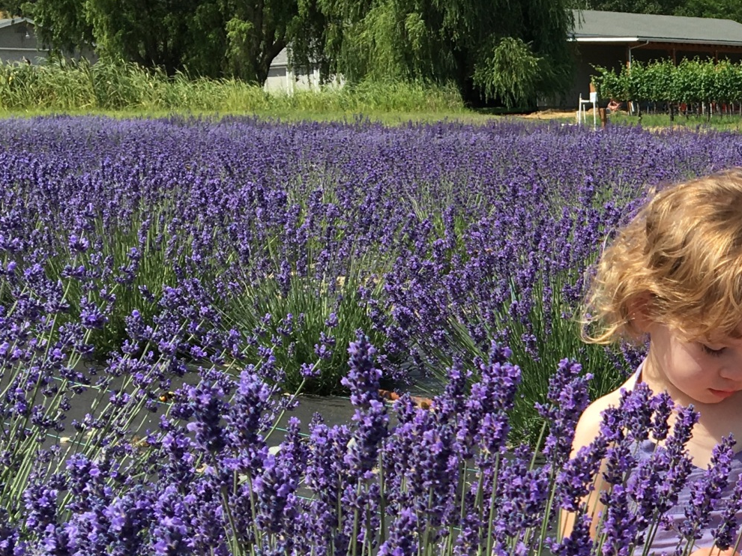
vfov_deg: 19.6
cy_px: 367
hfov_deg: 23.8
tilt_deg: -9.1
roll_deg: +1.1
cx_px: 874
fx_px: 1607
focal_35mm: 75
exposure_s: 1/1399
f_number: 2.2
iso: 25
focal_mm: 4.15
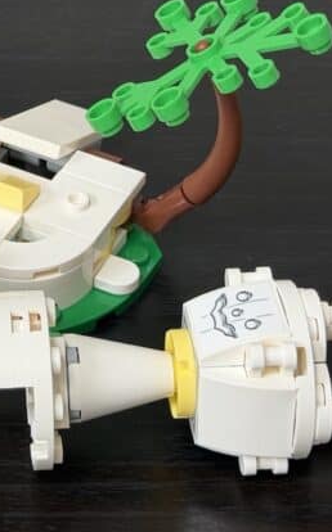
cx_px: -53
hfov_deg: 10.2
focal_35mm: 126
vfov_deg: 16.4
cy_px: 59
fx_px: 1828
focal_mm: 6.76
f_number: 1.78
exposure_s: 1/69
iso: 100
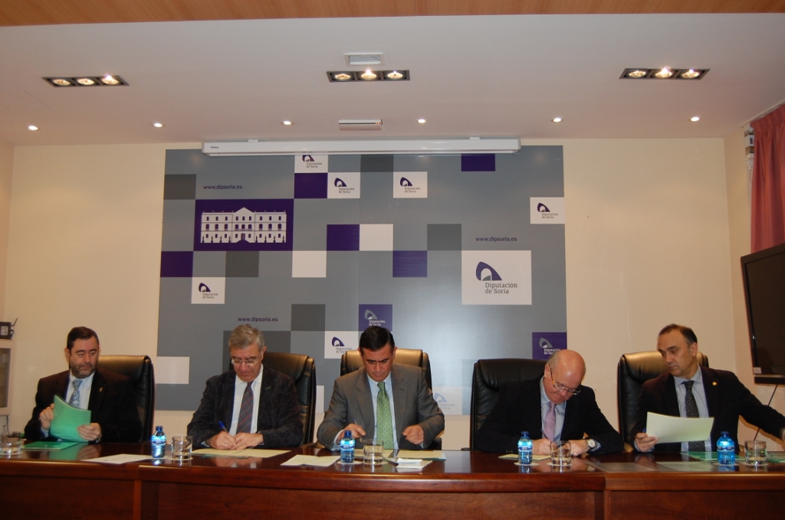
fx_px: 784
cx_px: 392
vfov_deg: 36.7
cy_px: 260
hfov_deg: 53.2
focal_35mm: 36
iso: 400
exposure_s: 1/60
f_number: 4
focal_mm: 24
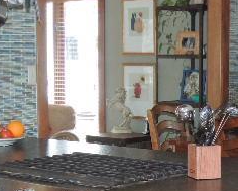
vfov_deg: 13.4
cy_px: 189
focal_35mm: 114
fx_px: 803
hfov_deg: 16.8
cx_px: 134
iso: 400
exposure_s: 1/30
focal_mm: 7.6
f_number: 3.4
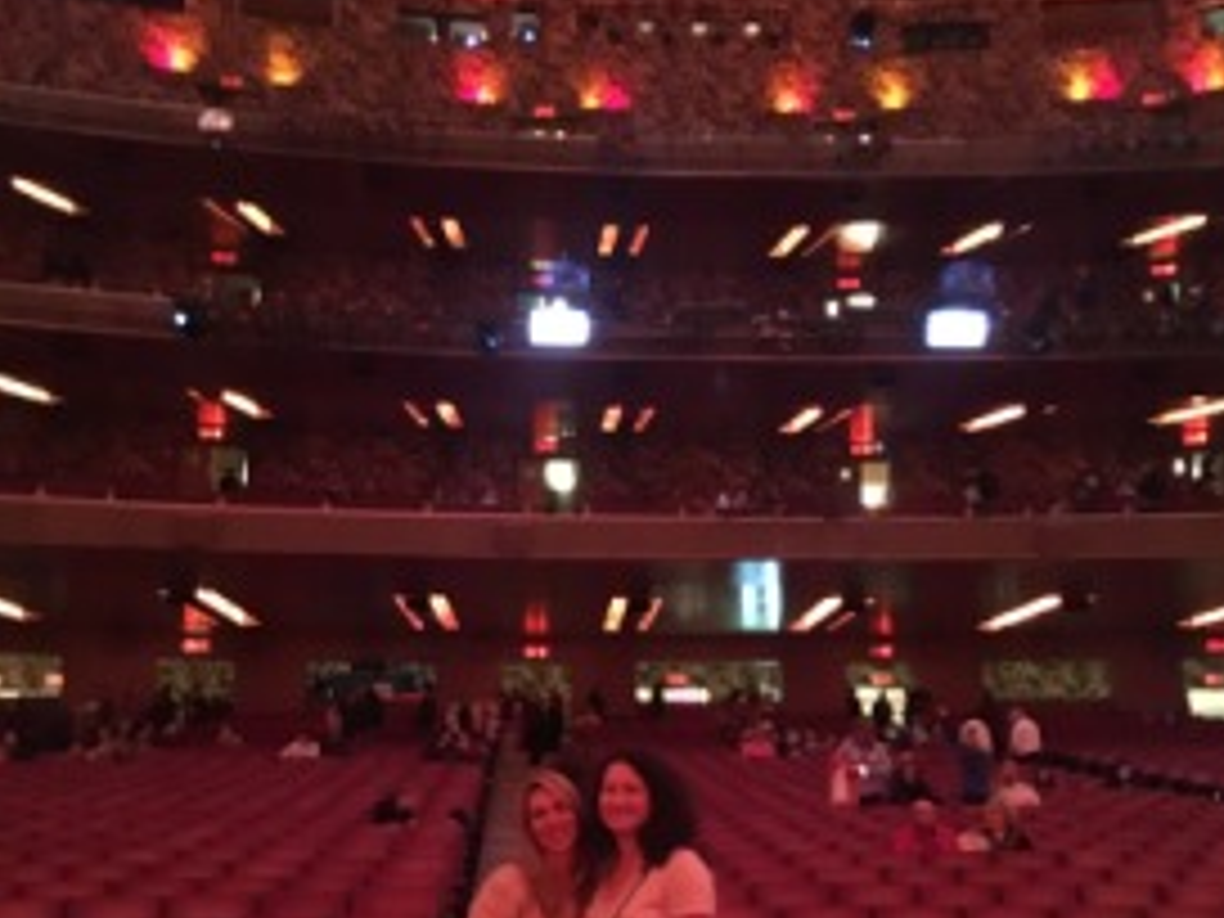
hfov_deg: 47.9
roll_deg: +1.5
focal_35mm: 39
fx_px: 1379
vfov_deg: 36.3
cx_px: 612
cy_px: 634
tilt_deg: +7.9
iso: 1600
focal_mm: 4.15
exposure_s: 1/15
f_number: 2.2
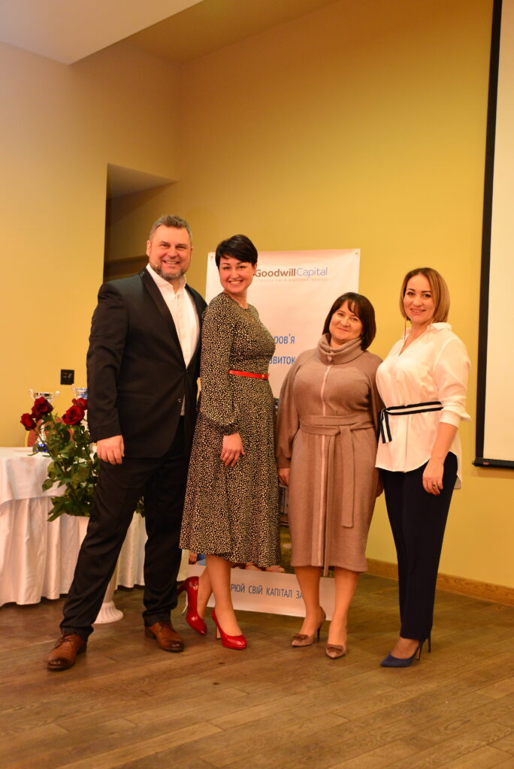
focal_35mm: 40
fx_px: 855
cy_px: 384
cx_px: 257
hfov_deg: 33.4
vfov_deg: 48.4
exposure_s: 1/100
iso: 2000
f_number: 3.2
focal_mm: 40
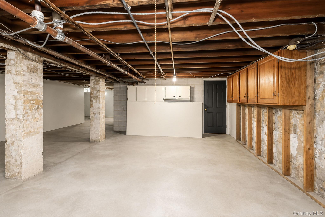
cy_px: 108
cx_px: 162
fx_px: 135
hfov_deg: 100.4
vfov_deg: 77.3
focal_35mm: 15
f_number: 7.1
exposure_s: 1/60
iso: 2000
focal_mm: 10
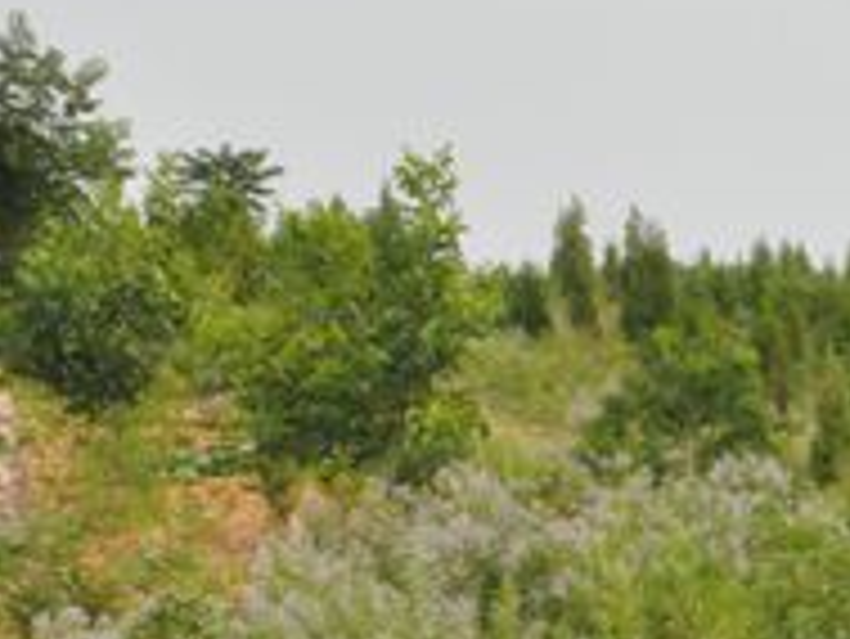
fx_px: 5848
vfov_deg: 6.2
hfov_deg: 8.1
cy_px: 547
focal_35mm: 238
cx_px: 1345
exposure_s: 1/200
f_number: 29
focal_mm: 52
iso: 1250
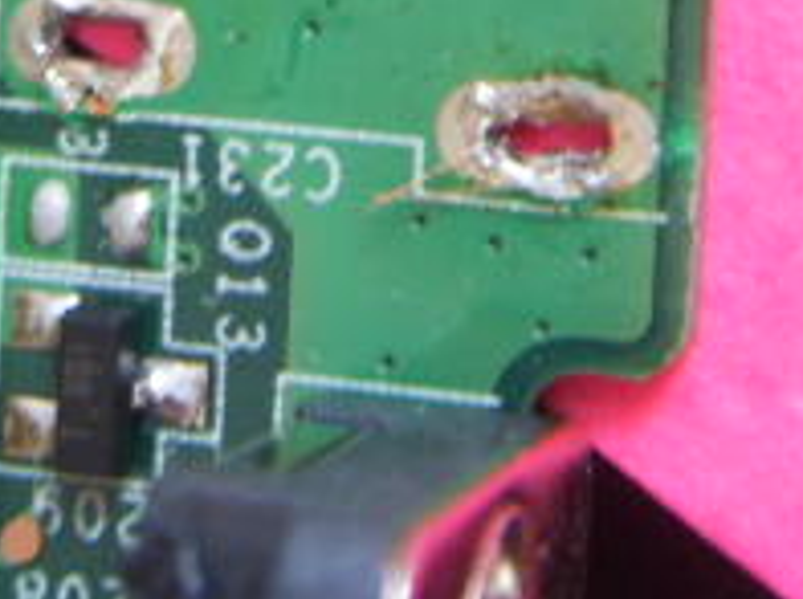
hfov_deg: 15.5
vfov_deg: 11.3
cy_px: -212
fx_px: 2941
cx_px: 293
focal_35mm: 127
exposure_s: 1/4
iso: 63
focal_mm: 6.6
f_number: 3.5
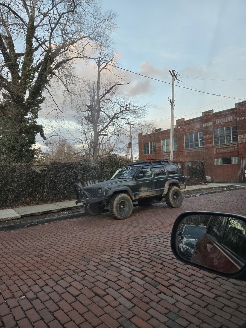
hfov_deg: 58.9
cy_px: 164
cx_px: 123
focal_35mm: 23
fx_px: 218
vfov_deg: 73.9
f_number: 1.8
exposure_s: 1/180
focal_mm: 5.4
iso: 200
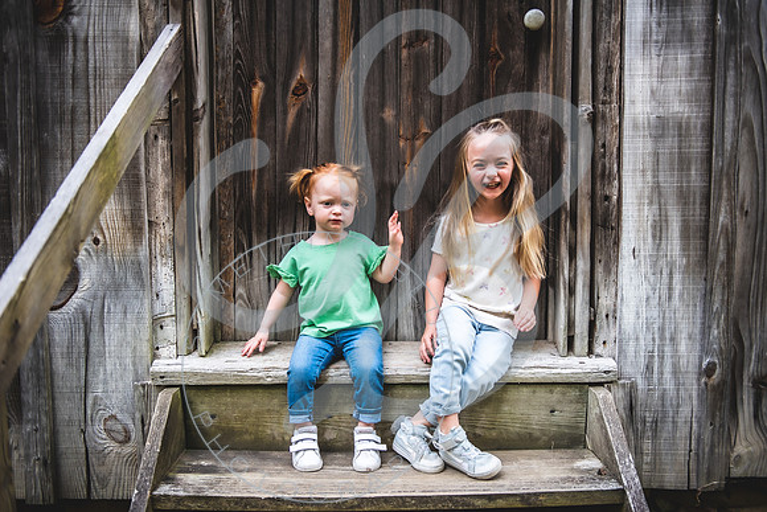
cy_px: 256
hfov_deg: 55.3
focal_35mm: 34
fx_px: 732
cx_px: 386
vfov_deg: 38.6
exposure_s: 1/200
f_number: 2.8
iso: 250
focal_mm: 34
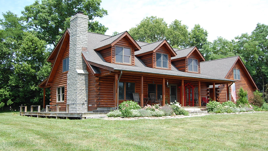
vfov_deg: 31.2
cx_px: 134
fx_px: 270
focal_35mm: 38
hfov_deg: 52.8
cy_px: 80
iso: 200
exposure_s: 1/250
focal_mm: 24
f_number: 8
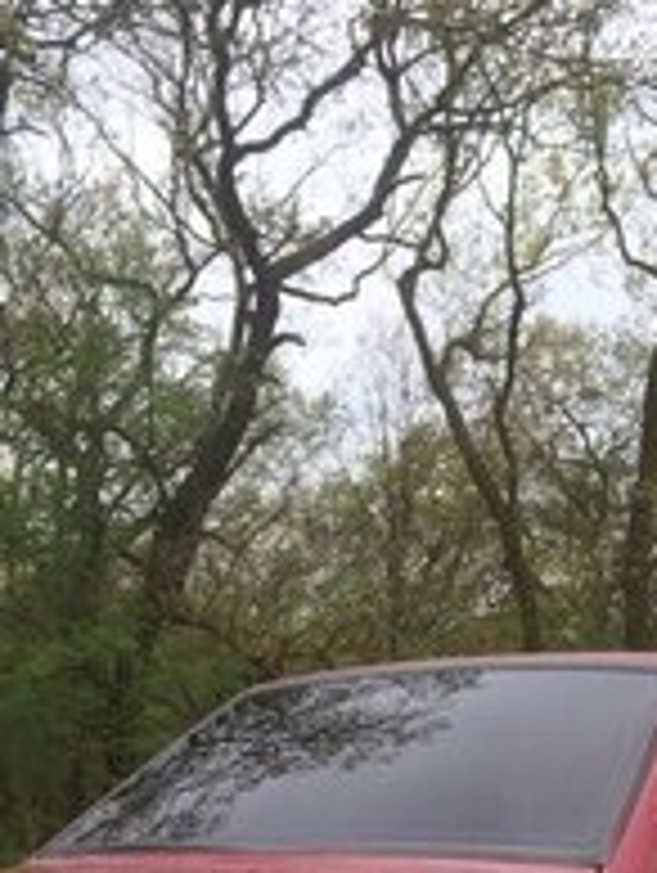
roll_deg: +0.6
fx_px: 1869
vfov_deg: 23.7
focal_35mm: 74
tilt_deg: -7.5
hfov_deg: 19.5
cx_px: 616
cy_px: 1080
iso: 32
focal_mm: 4.15
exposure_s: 1/578
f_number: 2.2
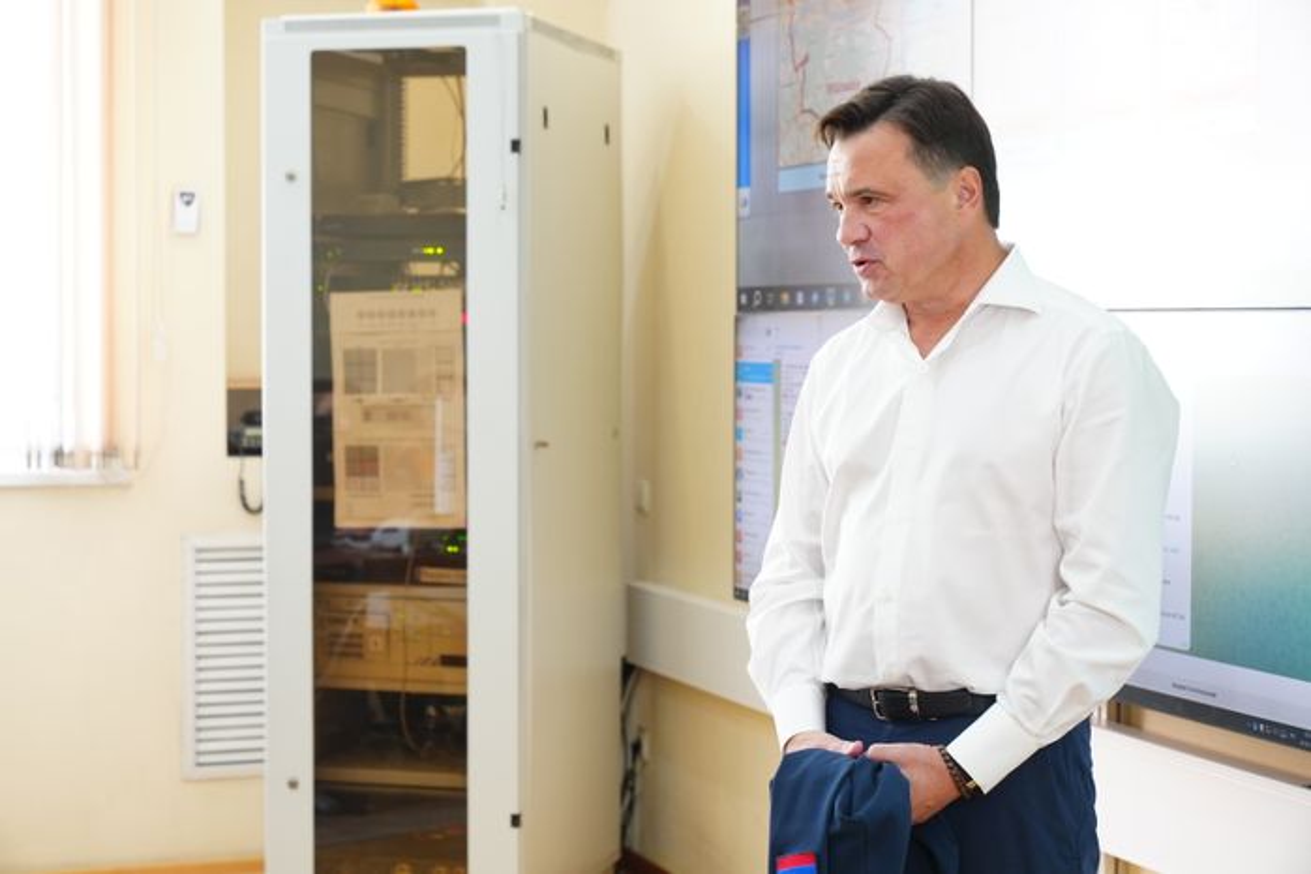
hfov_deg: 28.8
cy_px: 437
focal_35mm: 70
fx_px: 2549
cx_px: 656
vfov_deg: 19.5
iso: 1600
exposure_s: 1/25
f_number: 5.6
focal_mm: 70
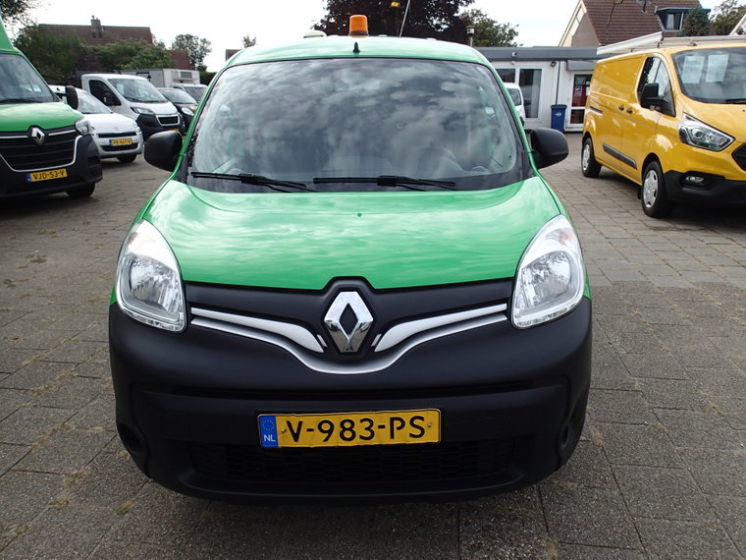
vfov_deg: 54.9
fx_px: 539
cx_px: 373
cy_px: 280
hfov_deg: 69.4
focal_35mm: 25
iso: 100
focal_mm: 4.5
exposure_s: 1/800
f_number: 2.8
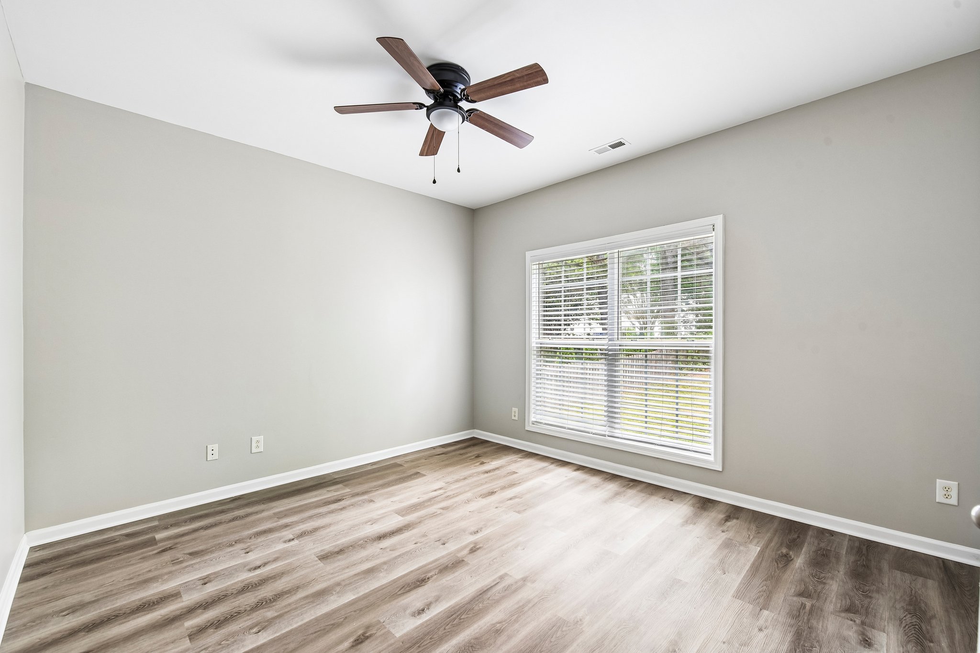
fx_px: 381
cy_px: 326
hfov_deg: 104.3
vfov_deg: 81.2
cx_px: 490
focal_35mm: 14
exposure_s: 1/13
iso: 200
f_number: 8
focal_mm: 14
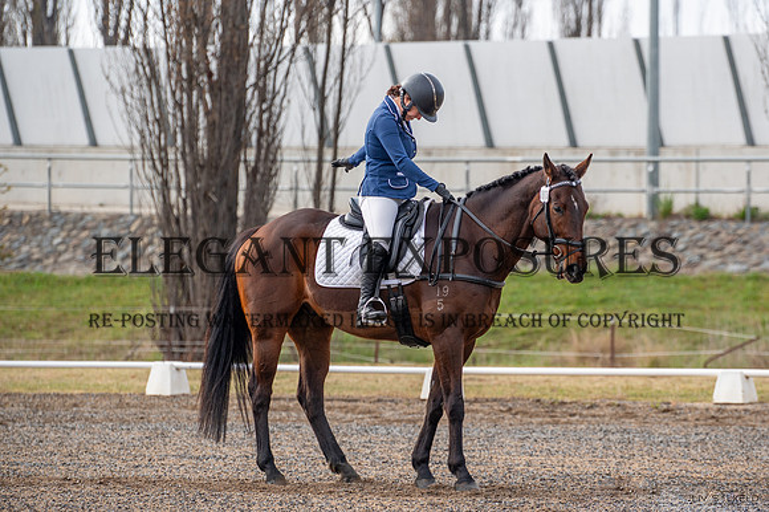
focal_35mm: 189
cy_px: 220
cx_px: 452
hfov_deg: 10.9
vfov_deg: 7.3
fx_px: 4029
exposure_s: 1/1600
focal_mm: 155
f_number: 3.5
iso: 200
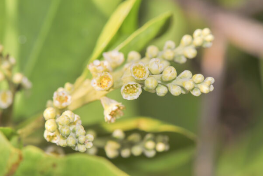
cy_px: 74
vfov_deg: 7.9
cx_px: 139
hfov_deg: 11.8
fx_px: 1271
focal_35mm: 174
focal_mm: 150
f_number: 16
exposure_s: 1/125
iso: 500
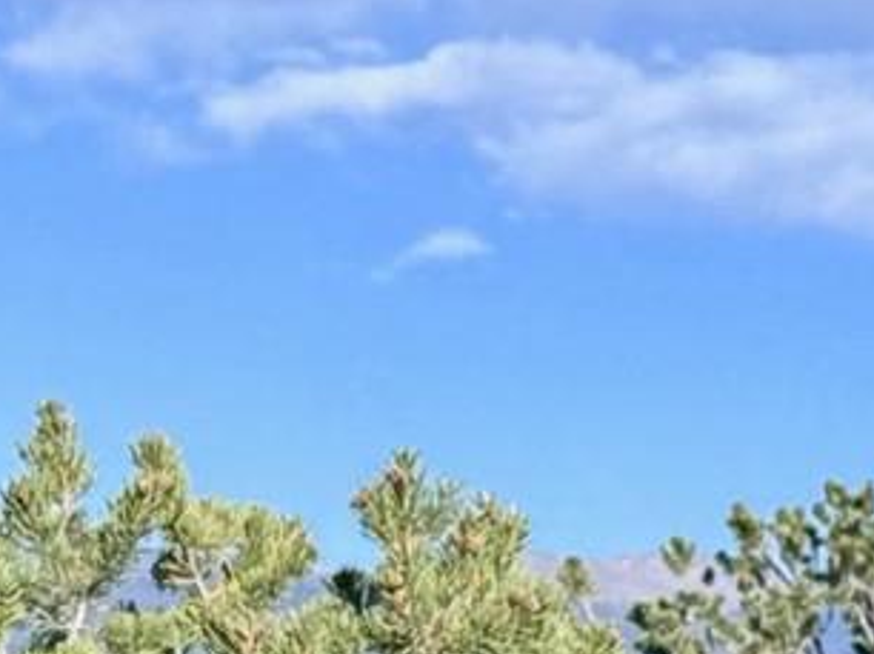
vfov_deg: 5.7
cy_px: 1611
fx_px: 6332
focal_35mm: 251
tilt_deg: -8.1
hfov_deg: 7.8
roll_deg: +0.7
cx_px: 1262
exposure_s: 1/2045
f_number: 1.78
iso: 64
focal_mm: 6.76
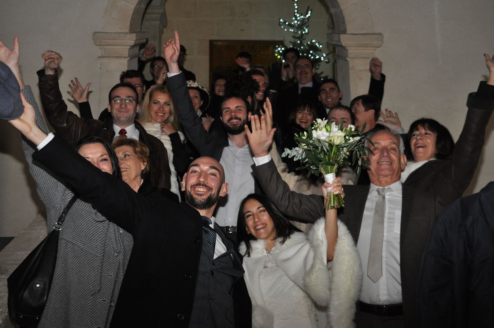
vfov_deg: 29.8
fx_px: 617
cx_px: 247
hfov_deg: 43.7
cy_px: 164
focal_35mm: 45
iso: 800
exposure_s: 1/60
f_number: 4.2
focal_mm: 30
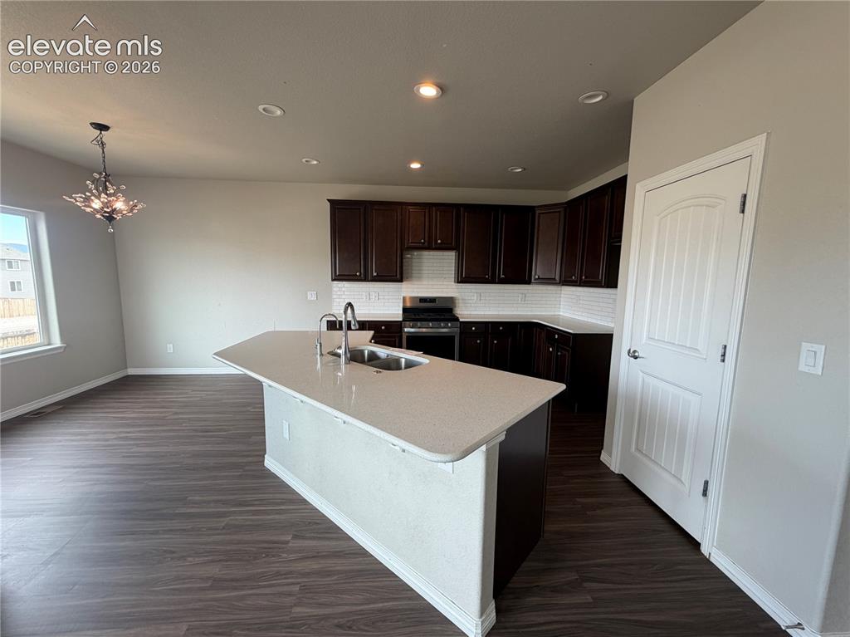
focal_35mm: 14
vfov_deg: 85.6
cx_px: 425
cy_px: 318
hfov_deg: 102.1
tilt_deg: -7.4
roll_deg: -0.3
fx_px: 344
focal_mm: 2.22
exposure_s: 1/120
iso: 125
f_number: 2.2
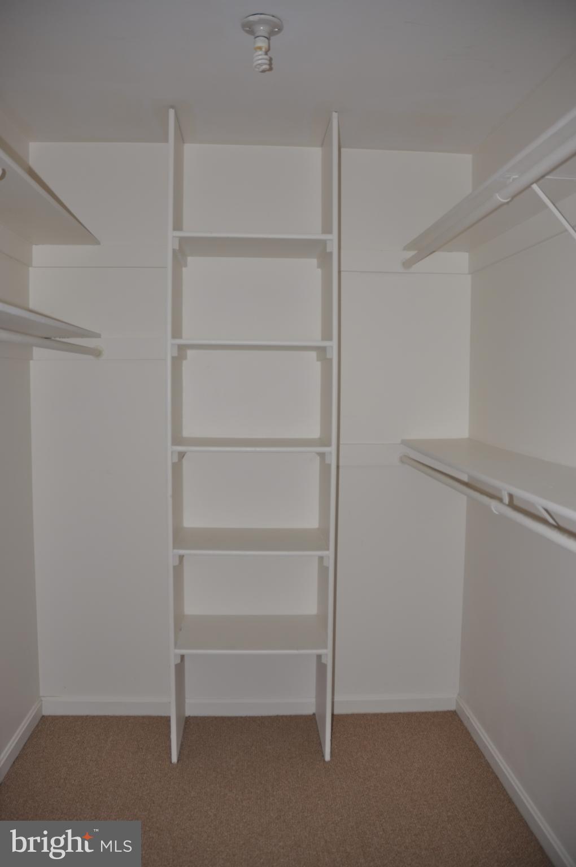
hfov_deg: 47.8
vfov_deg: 67.4
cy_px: 434
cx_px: 288
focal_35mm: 27
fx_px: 650
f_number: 3.5
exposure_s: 1/60
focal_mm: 18
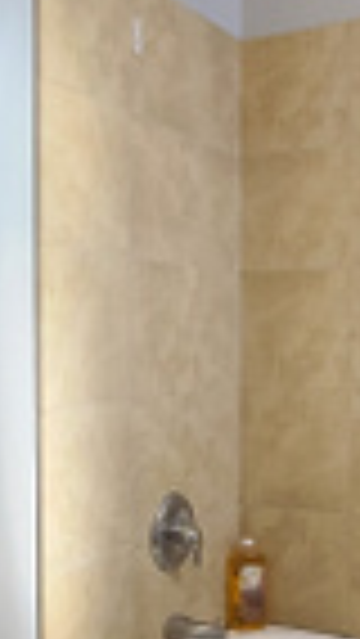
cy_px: 360
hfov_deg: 25.0
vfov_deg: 42.8
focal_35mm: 48
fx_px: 814
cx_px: 180
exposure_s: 1/59
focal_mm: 2.2
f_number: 2.2
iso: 400
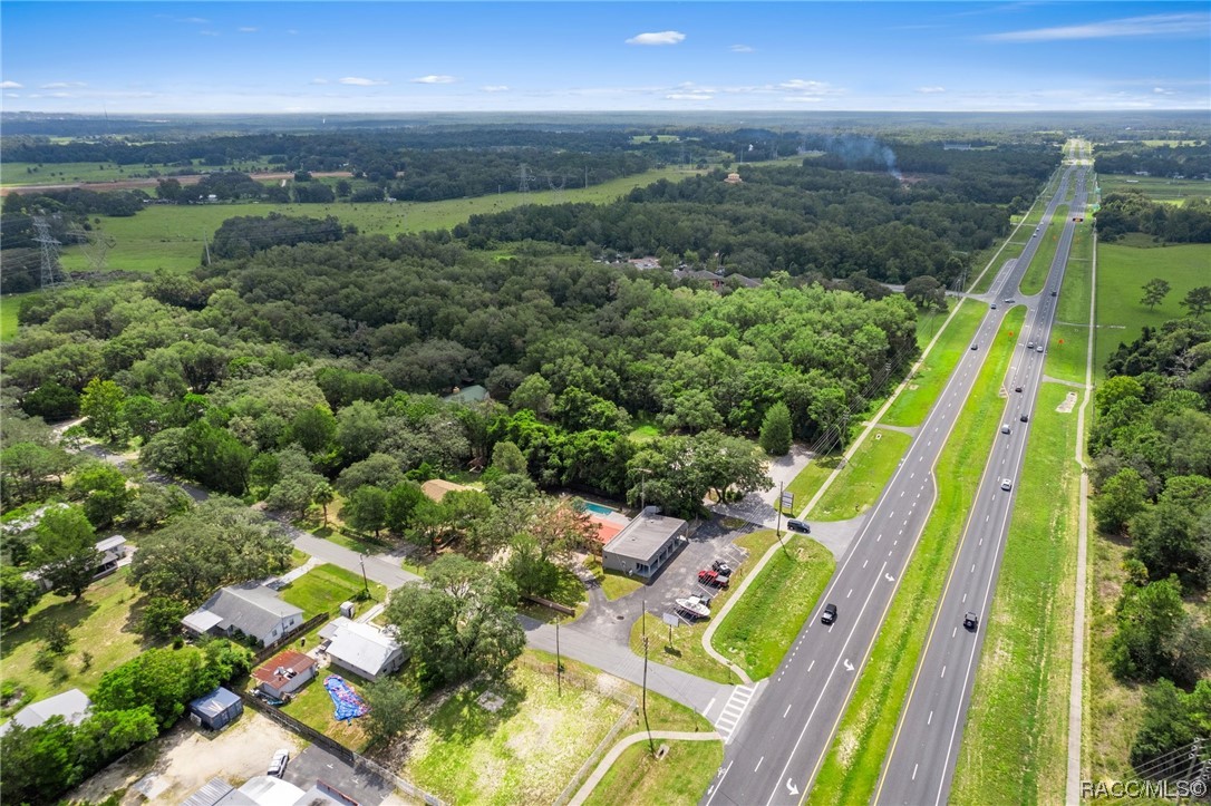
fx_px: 740
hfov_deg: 78.6
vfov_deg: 57.2
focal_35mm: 22
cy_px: 403
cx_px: 606
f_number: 2.8
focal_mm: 8.38
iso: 100
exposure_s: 1/2500
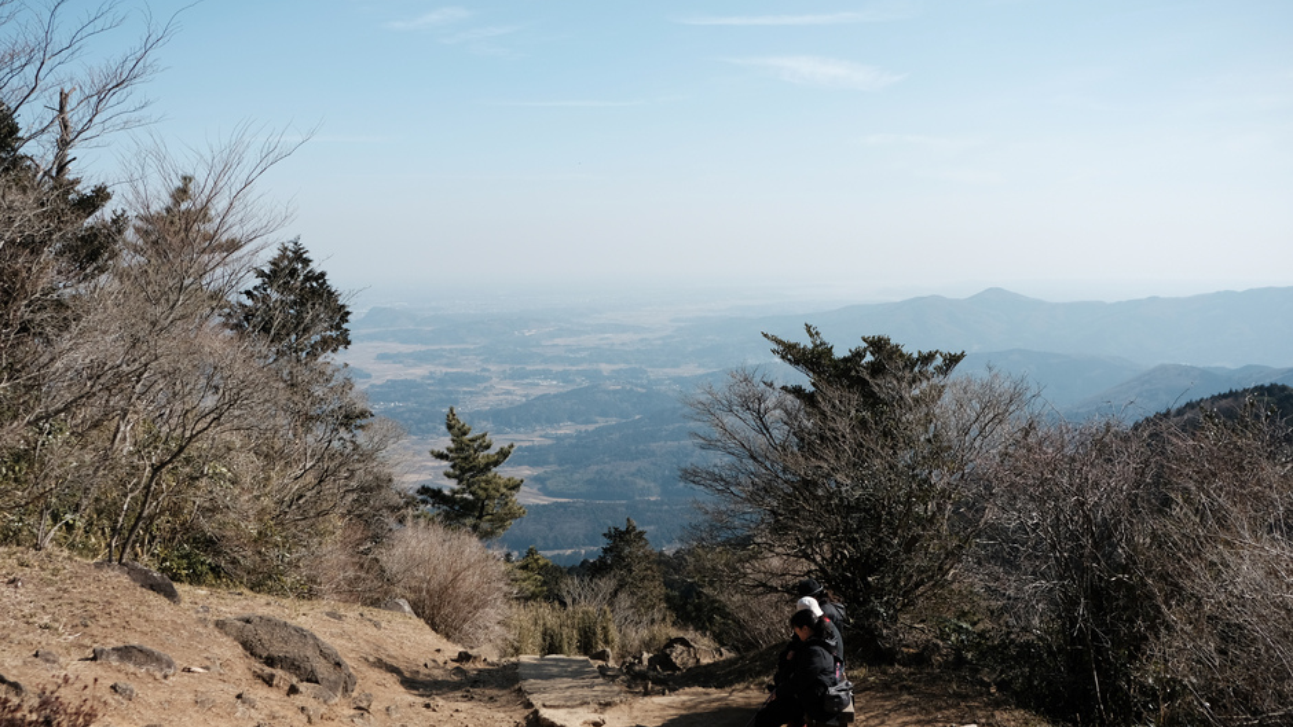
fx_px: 1337
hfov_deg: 51.6
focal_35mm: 39
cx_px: 622
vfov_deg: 30.4
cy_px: 431
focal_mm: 23
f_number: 3.6
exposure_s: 1/2400
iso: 200
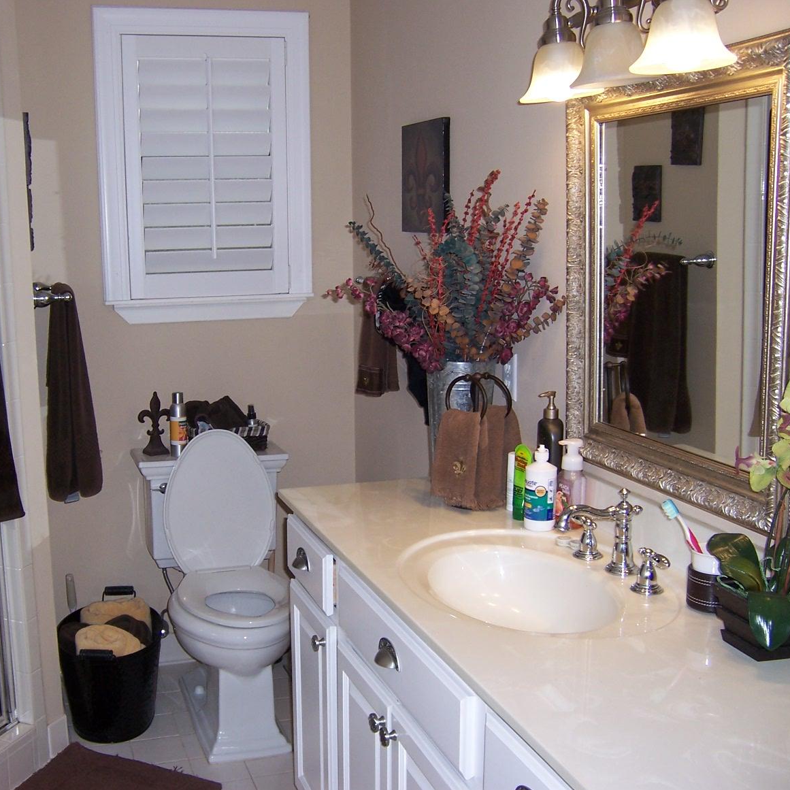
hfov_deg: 42.3
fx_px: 1007
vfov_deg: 42.8
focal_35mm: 39
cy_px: 395
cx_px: 270
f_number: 2.8
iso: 80
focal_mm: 5.5
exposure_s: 1/60
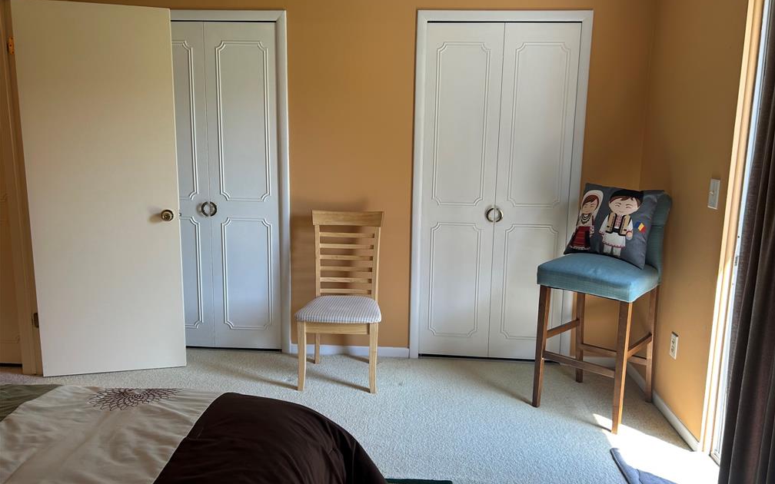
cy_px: 239
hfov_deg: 66.5
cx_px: 393
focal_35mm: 28
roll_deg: -1.1
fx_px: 591
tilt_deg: -10.0
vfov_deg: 44.5
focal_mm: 5.7
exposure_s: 1/120
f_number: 1.5
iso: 50
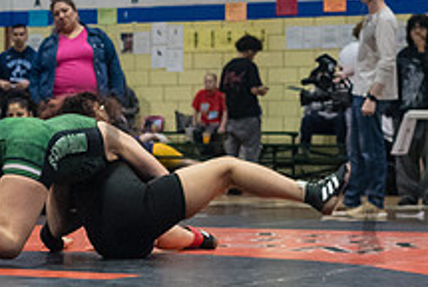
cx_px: 81
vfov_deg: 9.0
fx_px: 1821
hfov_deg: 13.3
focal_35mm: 153
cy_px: 190
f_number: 3.2
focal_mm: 35
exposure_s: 1/500
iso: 5000
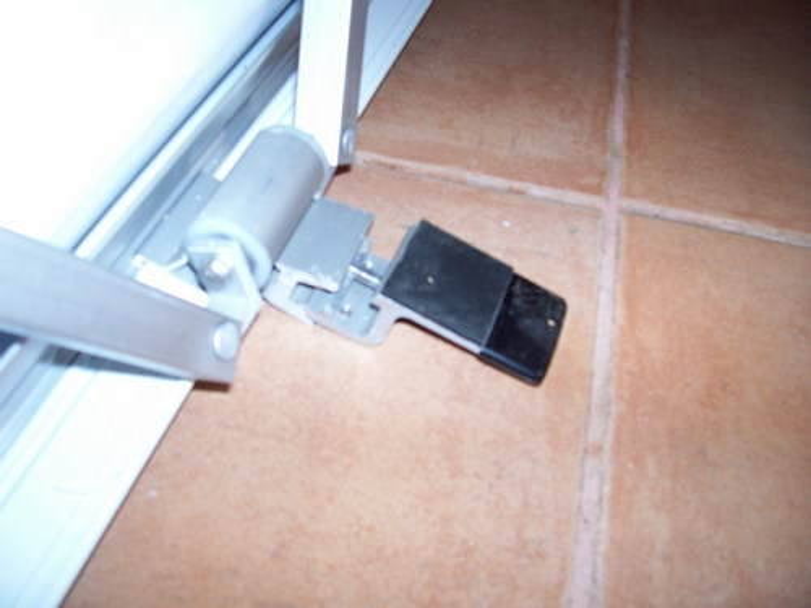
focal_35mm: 34
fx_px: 797
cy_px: 304
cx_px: 406
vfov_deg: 41.8
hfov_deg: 54.0
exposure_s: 1/112
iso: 140
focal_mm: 5.6
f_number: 2.7
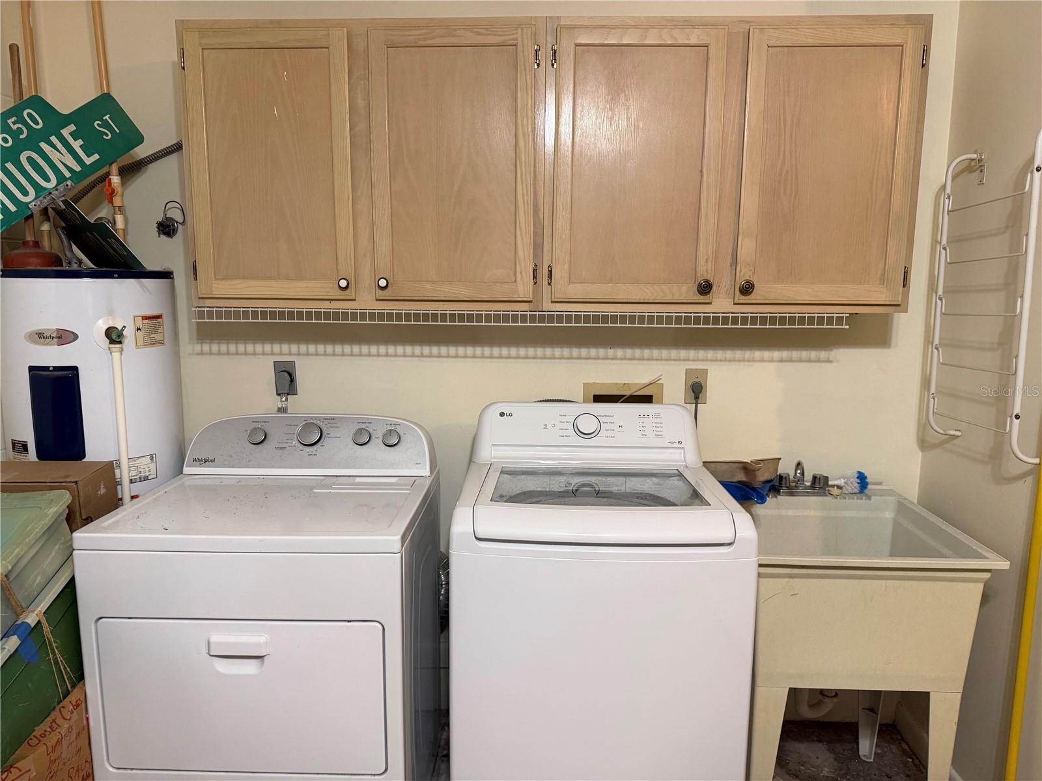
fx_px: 722
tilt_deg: -8.4
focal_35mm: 24
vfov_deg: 56.8
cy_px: 390
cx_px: 521
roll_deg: -0.3
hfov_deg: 71.6
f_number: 1.78
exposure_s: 1/60
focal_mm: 6.76
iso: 320
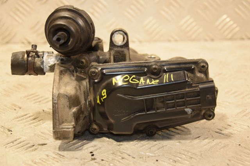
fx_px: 500
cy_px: 83
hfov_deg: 28.1
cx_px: 125
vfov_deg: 18.9
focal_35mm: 72
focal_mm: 48
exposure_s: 1/125
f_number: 4.8
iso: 800
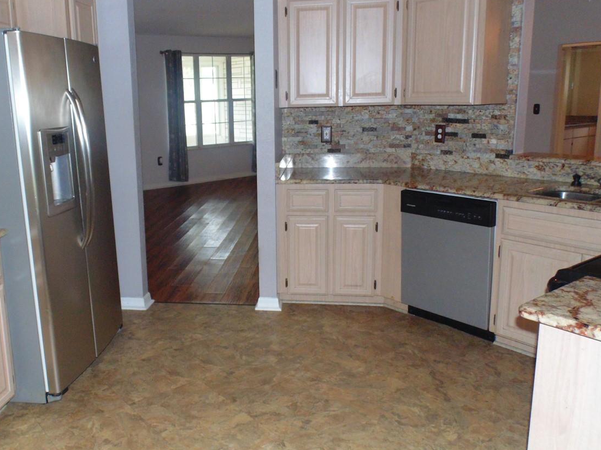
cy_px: 216
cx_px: 220
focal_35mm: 32
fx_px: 556
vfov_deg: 44.2
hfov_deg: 56.0
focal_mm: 4
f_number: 3.1
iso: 200
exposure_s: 1/30
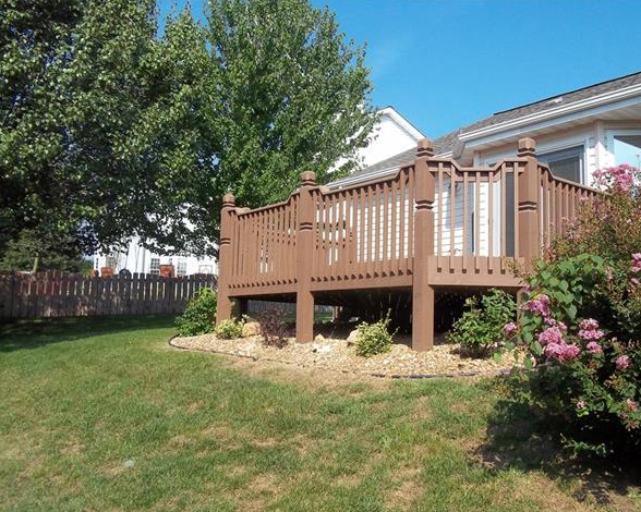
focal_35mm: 34
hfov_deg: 52.9
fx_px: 645
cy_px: 258
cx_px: 330
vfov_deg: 43.3
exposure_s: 1/320
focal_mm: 5.7
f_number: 5.5
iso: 80
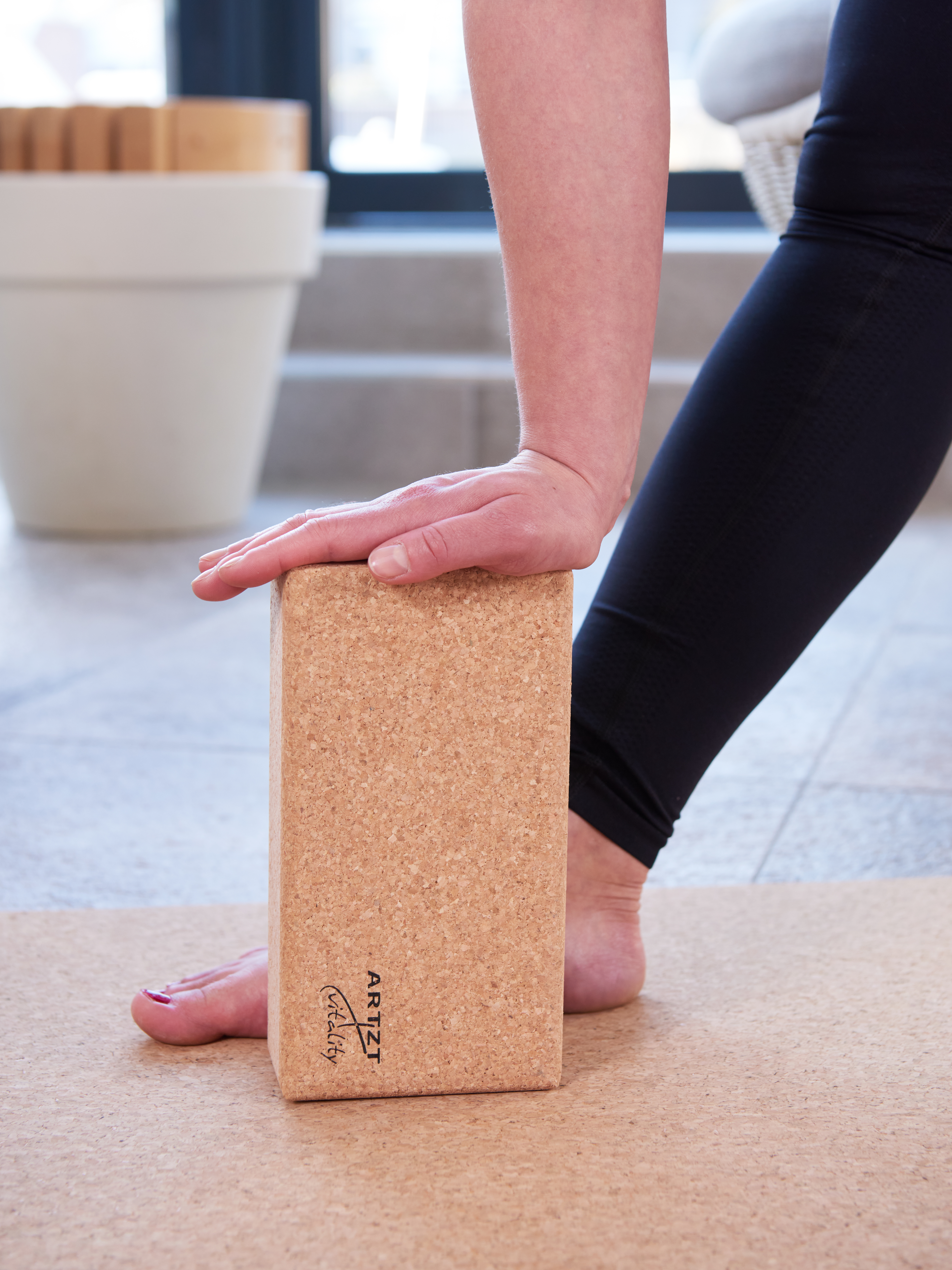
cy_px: 614
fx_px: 2384
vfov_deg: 29.8
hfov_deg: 22.6
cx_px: 477
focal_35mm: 65
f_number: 5.6
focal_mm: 60
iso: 500
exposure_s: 1/80
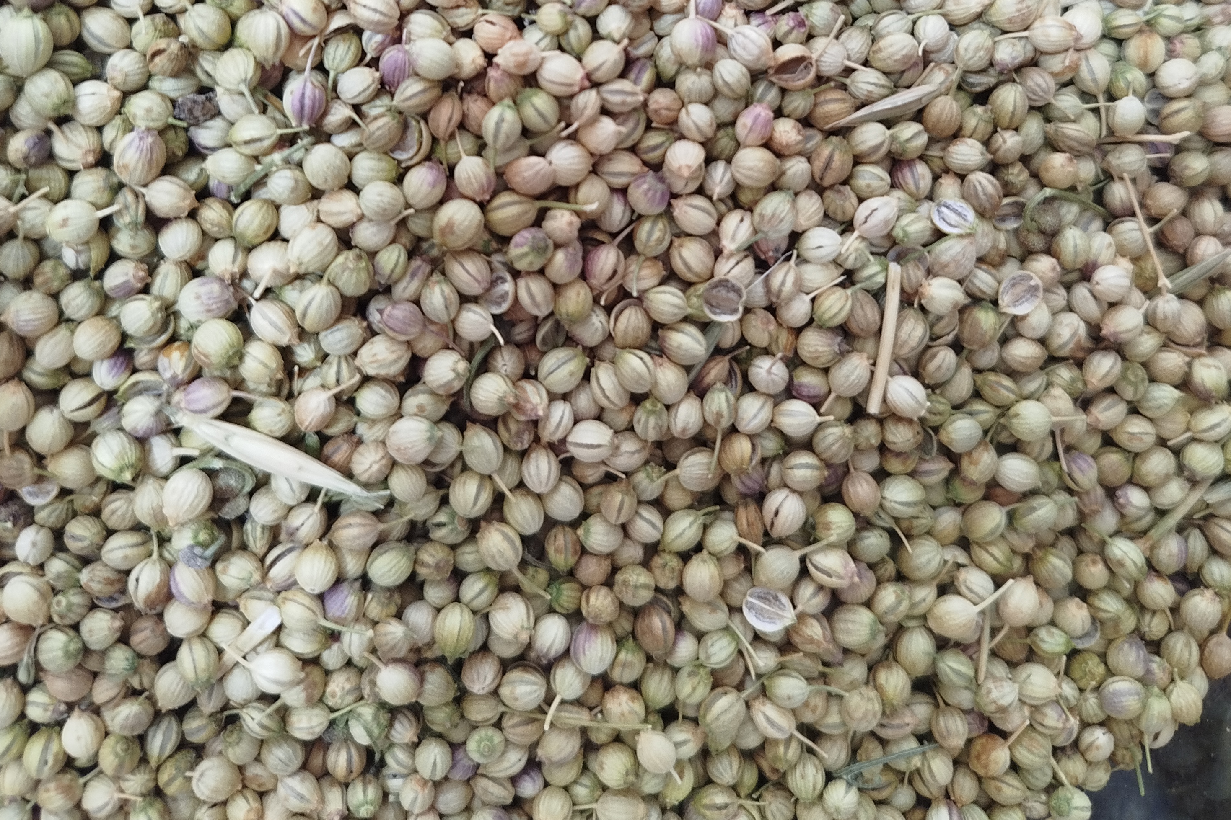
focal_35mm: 34
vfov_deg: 36.4
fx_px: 1163
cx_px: 606
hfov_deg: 55.8
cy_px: 74
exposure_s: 1/33
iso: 250
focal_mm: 5.31
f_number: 1.7
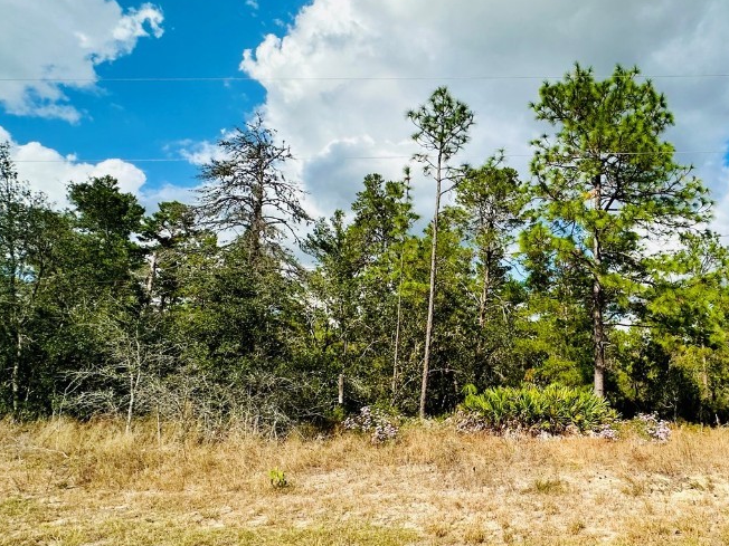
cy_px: 288
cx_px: 542
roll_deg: -1.2
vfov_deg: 61.0
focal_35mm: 22
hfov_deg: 71.4
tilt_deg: +12.3
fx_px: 463
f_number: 2.2
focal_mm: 2.22
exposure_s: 1/1742
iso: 50
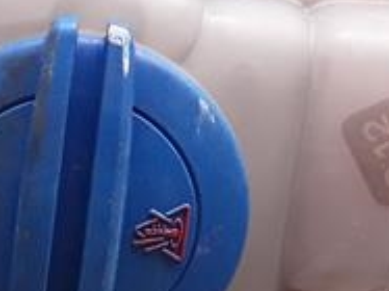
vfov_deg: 15.4
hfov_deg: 20.4
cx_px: 152
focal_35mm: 96
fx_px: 1078
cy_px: 106
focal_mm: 2.91
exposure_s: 1/50
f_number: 1.9
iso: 64
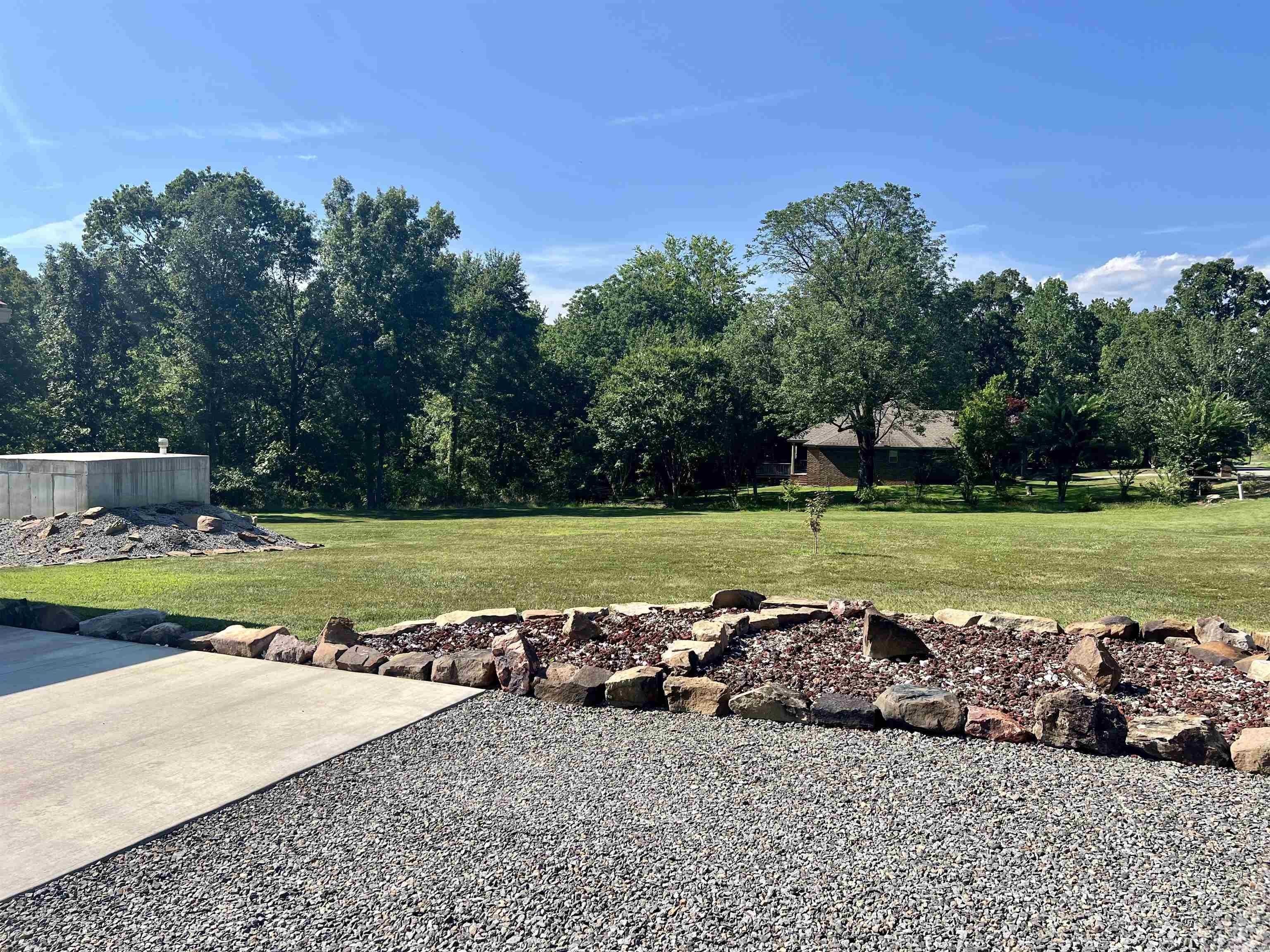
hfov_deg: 67.3
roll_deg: -0.4
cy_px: 476
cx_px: 635
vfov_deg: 53.1
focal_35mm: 26
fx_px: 954
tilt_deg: -3.0
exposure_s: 1/3356
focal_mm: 5.7
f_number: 1.5
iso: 50
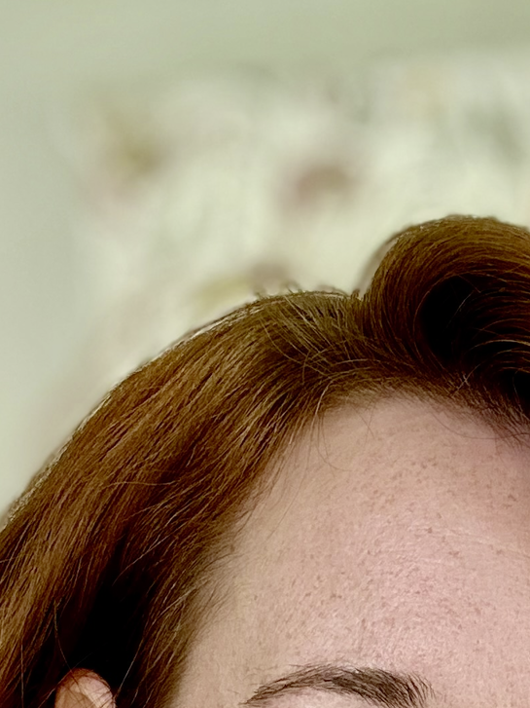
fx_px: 1797
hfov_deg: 16.5
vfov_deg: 19.8
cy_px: 1011
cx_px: 508
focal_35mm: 88
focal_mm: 2.69
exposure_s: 1/121
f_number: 1.9
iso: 50
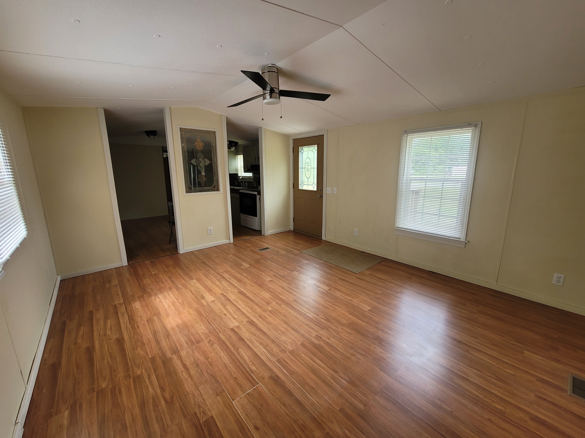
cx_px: 292
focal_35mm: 13
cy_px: 219
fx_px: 220
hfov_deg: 106.2
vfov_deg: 89.9
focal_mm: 2.2
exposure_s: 1/60
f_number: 2.2
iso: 80
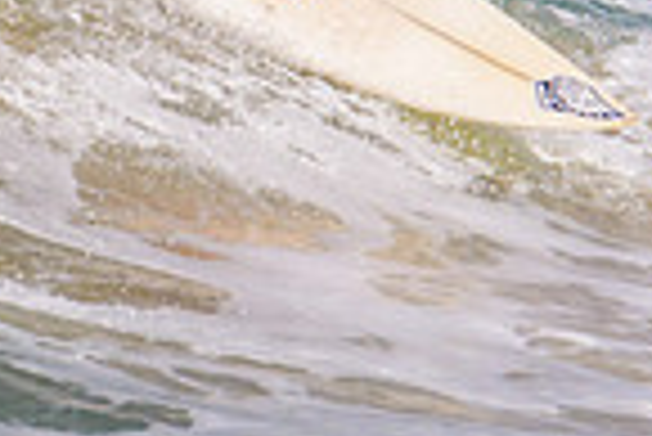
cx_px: 476
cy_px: -301
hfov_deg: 0.6
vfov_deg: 0.4
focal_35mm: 3504
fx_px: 63524
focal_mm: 680
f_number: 11
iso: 640
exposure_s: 1/2000
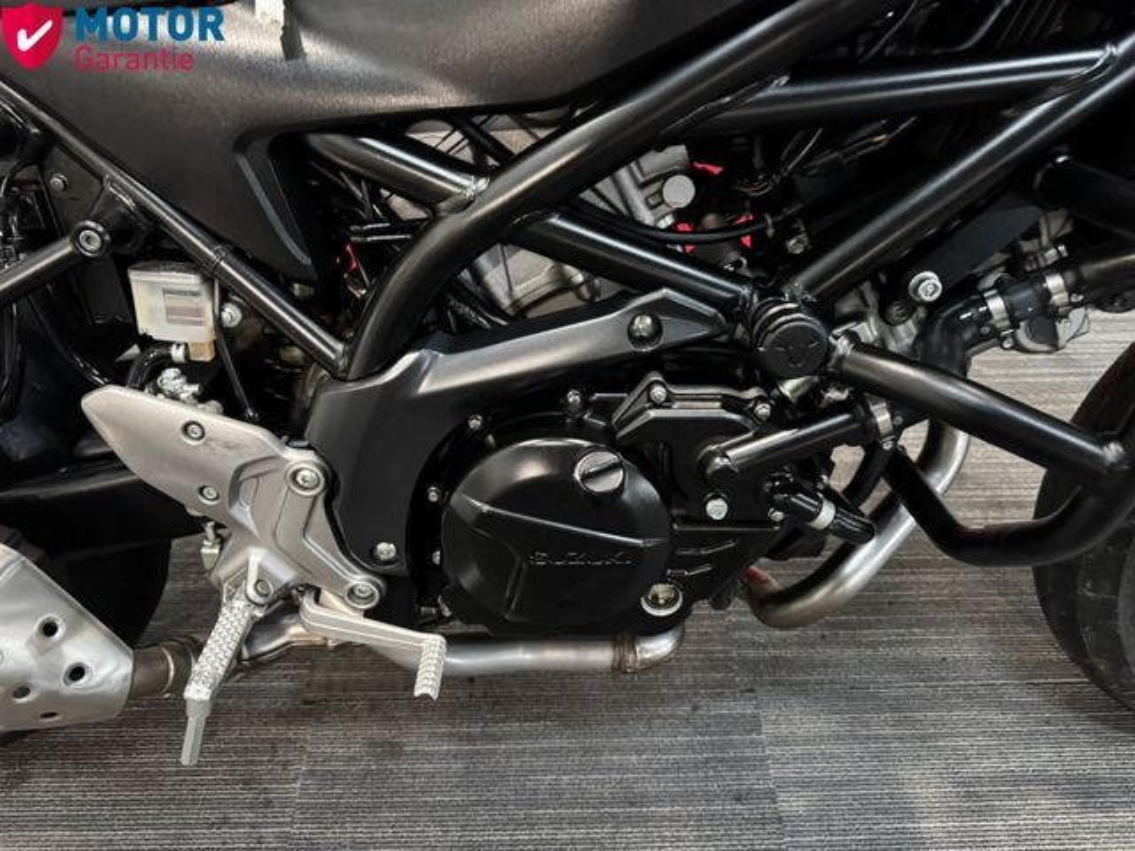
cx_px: 568
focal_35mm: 24
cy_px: 426
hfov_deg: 71.6
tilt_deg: -47.5
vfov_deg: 56.8
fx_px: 787
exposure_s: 1/33
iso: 1000
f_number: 1.78
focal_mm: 6.76
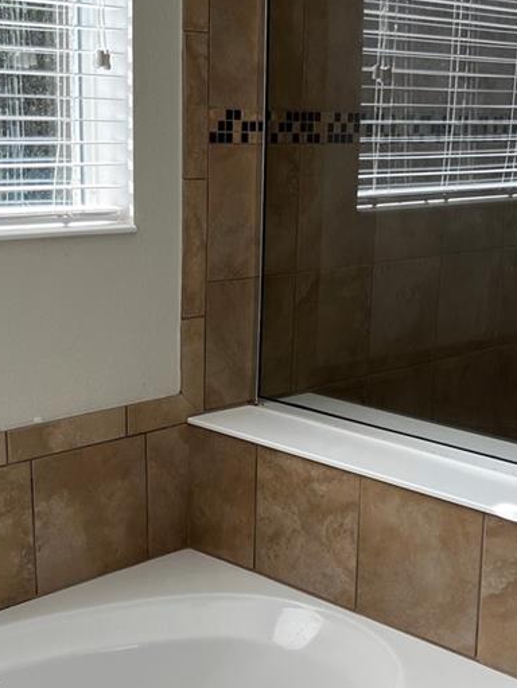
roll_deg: -1.6
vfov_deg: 31.5
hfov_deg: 24.0
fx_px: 1213
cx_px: 312
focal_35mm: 61
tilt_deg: -15.3
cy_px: 428
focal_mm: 5.7
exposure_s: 1/366
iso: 50
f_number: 1.5
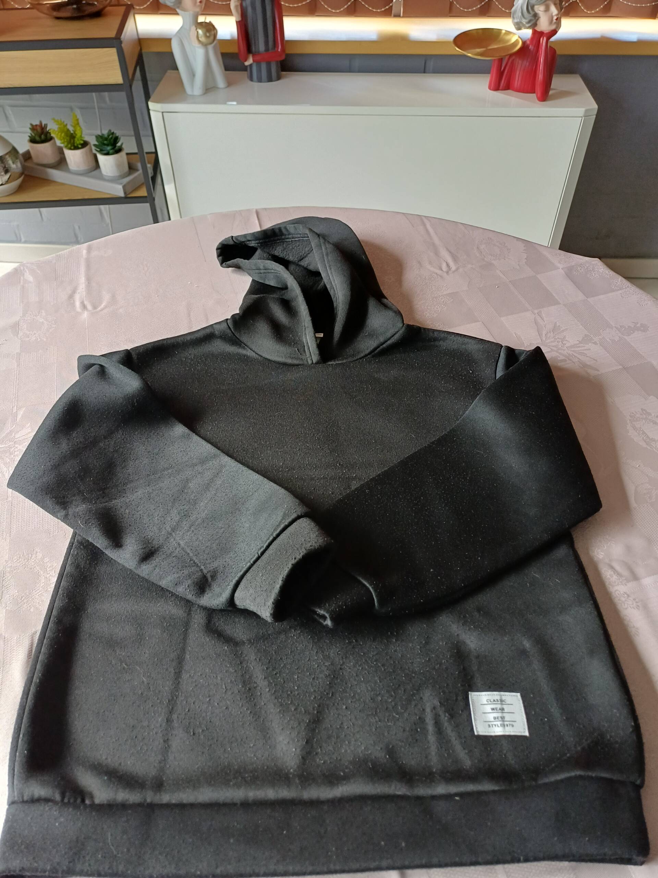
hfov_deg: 54.9
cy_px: 439
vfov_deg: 69.4
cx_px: 329
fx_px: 634
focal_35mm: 25
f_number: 1.8
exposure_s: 1/50
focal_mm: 4.65
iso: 200
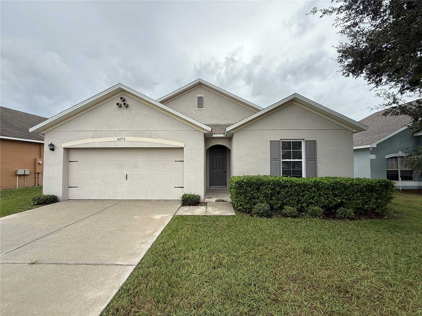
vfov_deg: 85.7
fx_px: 171
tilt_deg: +4.0
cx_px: 211
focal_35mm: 14
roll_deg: -0.2
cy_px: 158
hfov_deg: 102.1
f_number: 2.2
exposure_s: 1/1050
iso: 50
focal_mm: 2.22
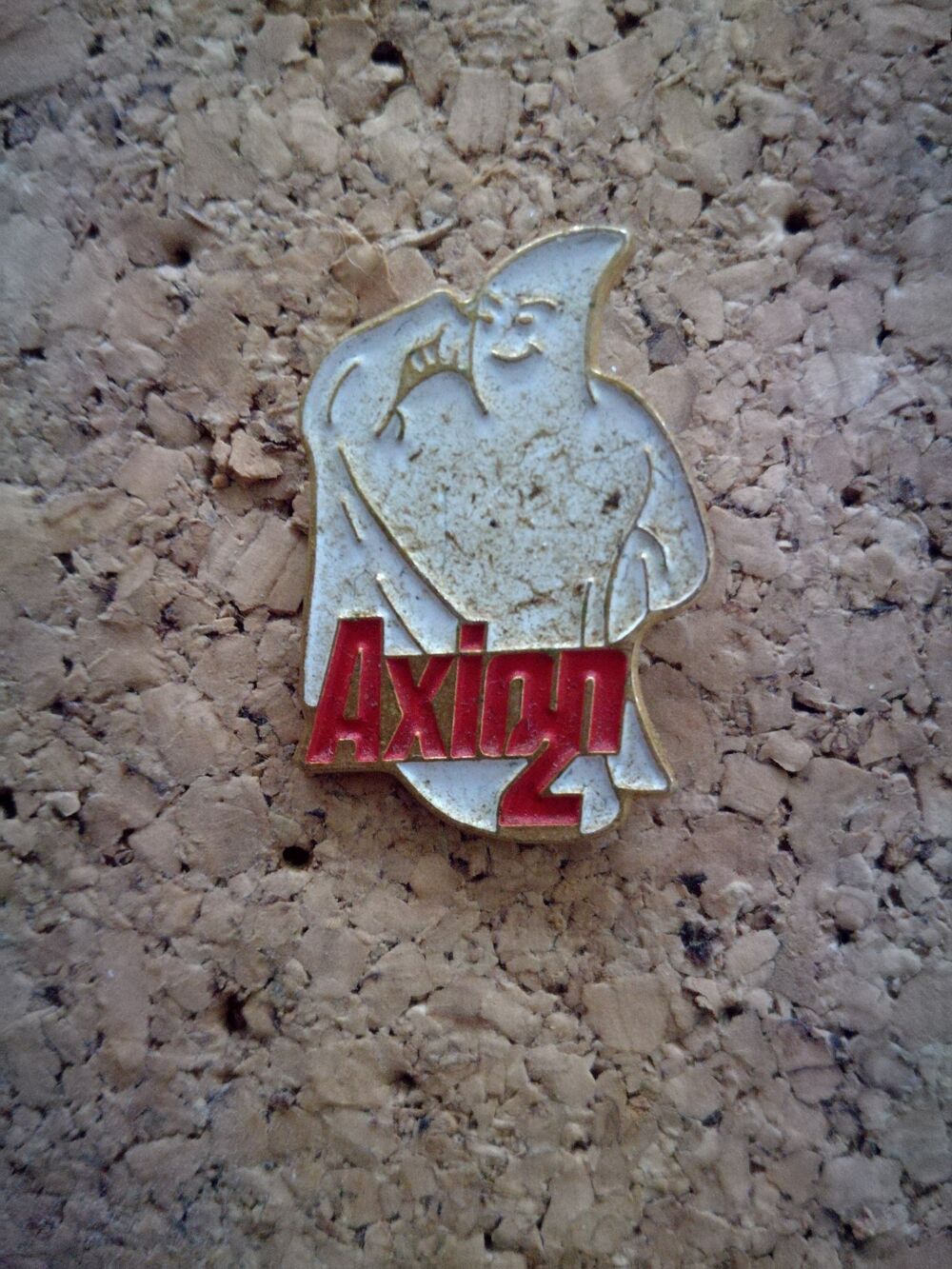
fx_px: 990
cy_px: 634
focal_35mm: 27
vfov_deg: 65.3
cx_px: 476
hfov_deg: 51.4
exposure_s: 1/12.5
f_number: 2
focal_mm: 3.79
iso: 2000
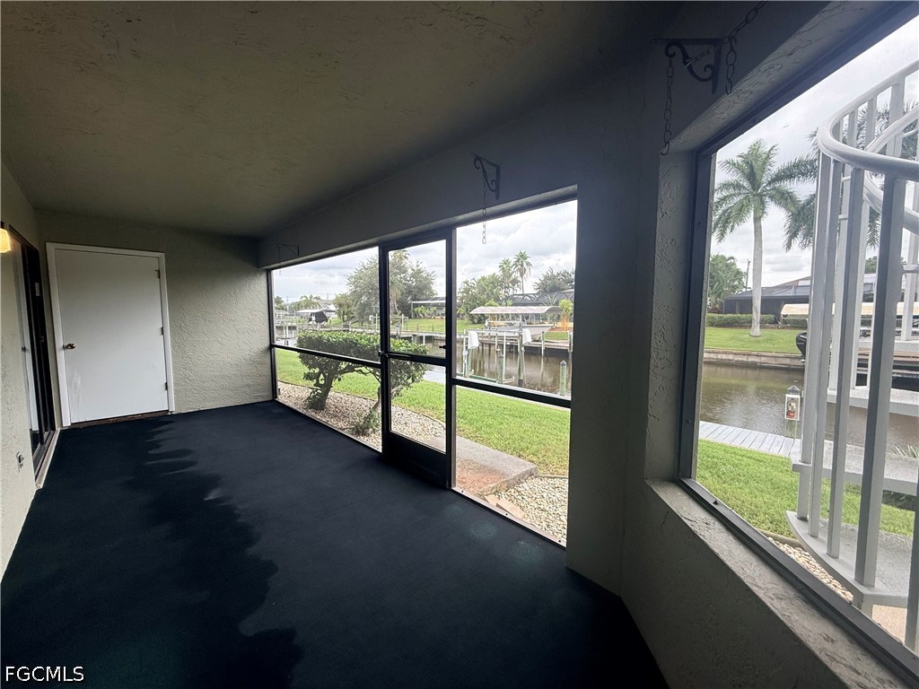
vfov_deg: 85.7
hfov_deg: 102.1
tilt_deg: -5.0
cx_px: 460
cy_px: 344
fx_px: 372
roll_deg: -0.3
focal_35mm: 14
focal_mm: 2.22
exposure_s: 1/206
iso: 64
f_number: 2.2
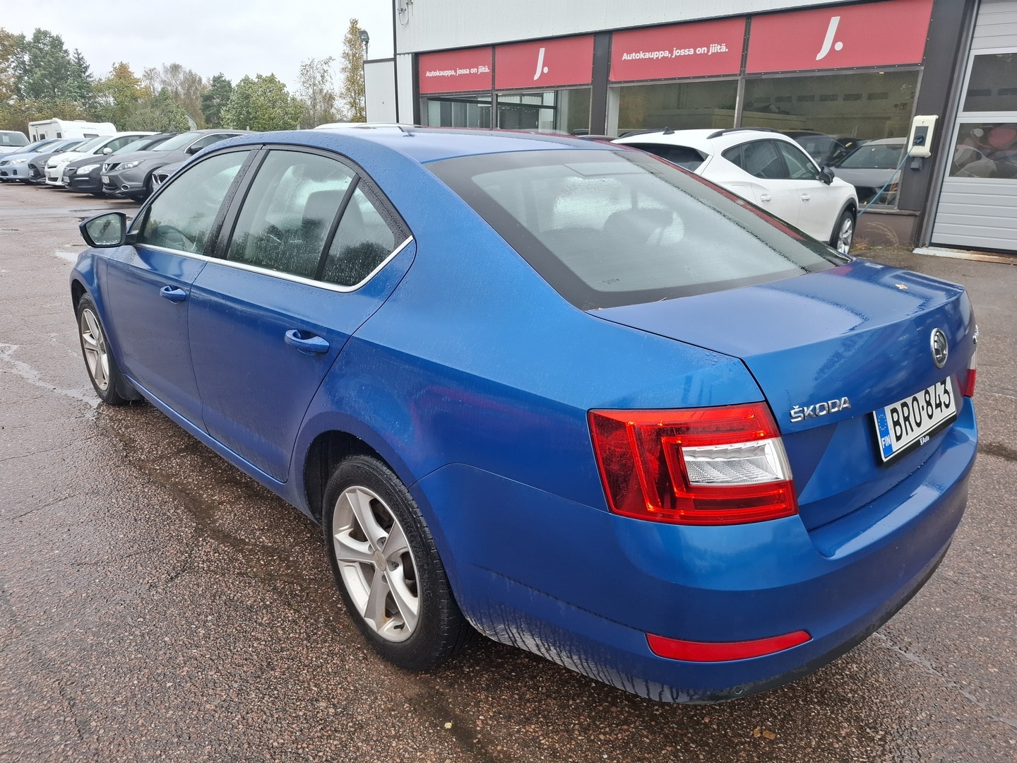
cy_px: 382
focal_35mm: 23
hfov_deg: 73.9
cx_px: 508
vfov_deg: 58.9
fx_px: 676
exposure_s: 1/214
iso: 50
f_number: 1.8
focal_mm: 5.54
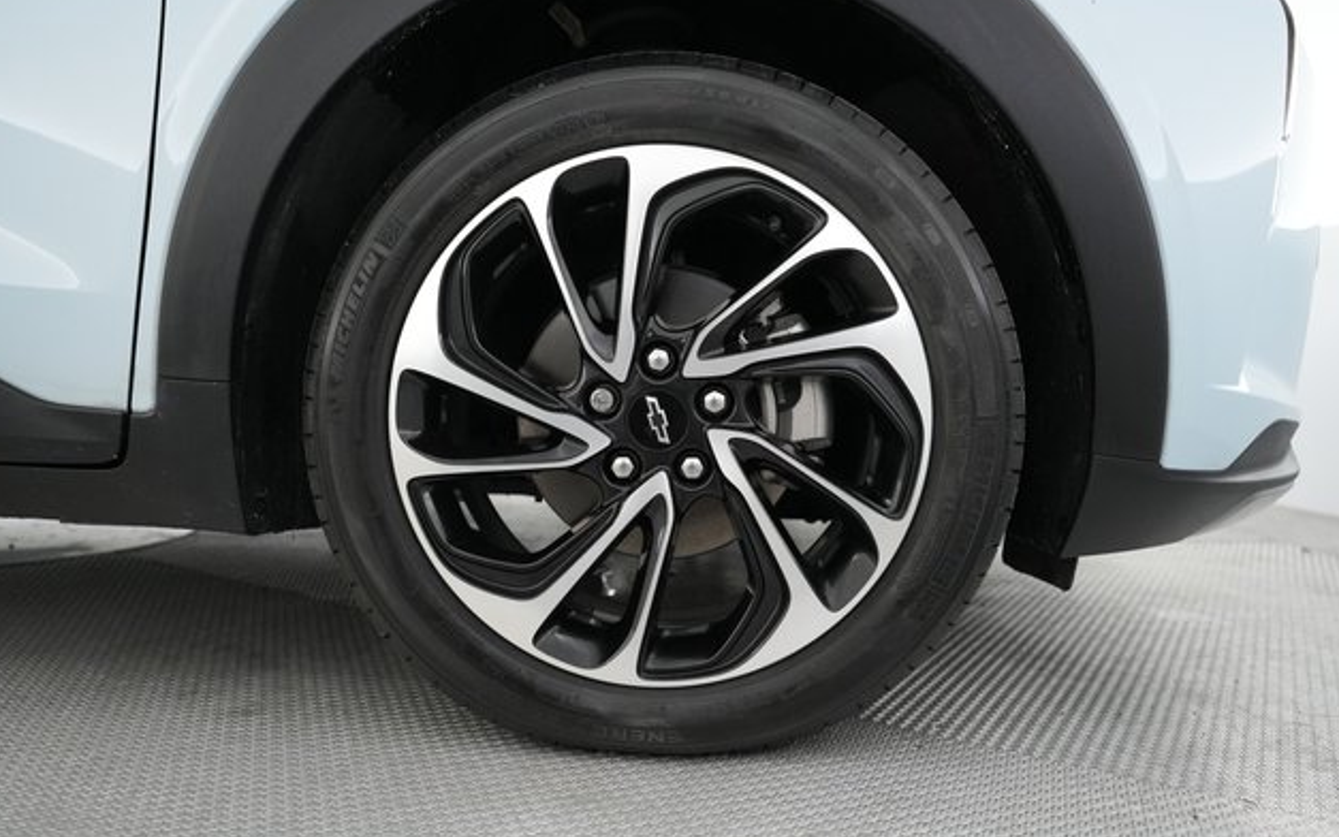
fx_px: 949
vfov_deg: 47.6
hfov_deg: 70.4
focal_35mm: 26
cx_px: 658
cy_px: 427
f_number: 2.8
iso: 4000
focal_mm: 25
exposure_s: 1/160
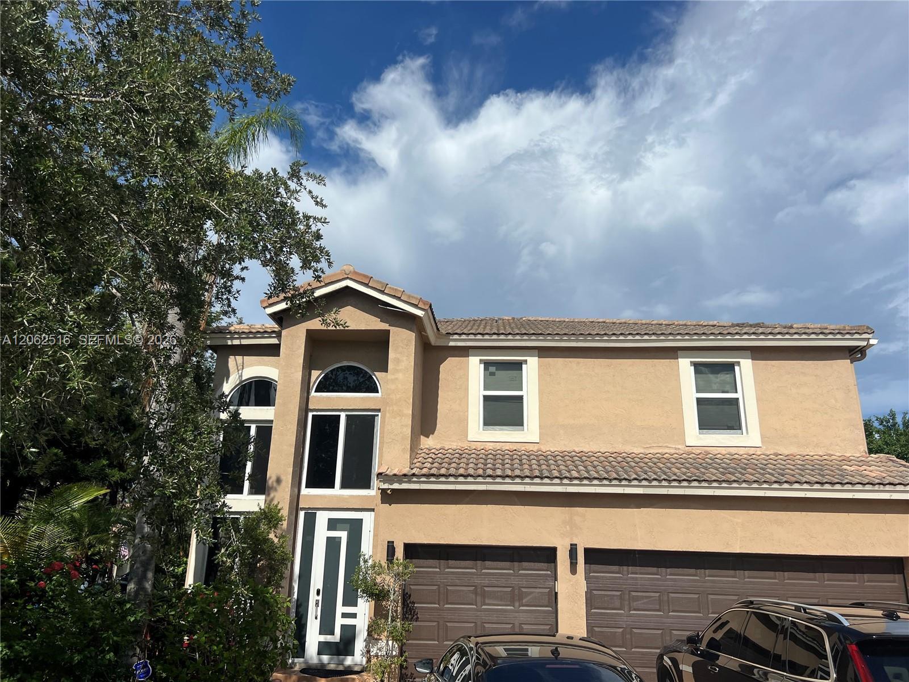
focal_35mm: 26
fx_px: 683
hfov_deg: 67.3
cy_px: 341
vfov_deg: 53.1
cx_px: 454
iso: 50
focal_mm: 5.7
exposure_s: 1/9434
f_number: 1.5
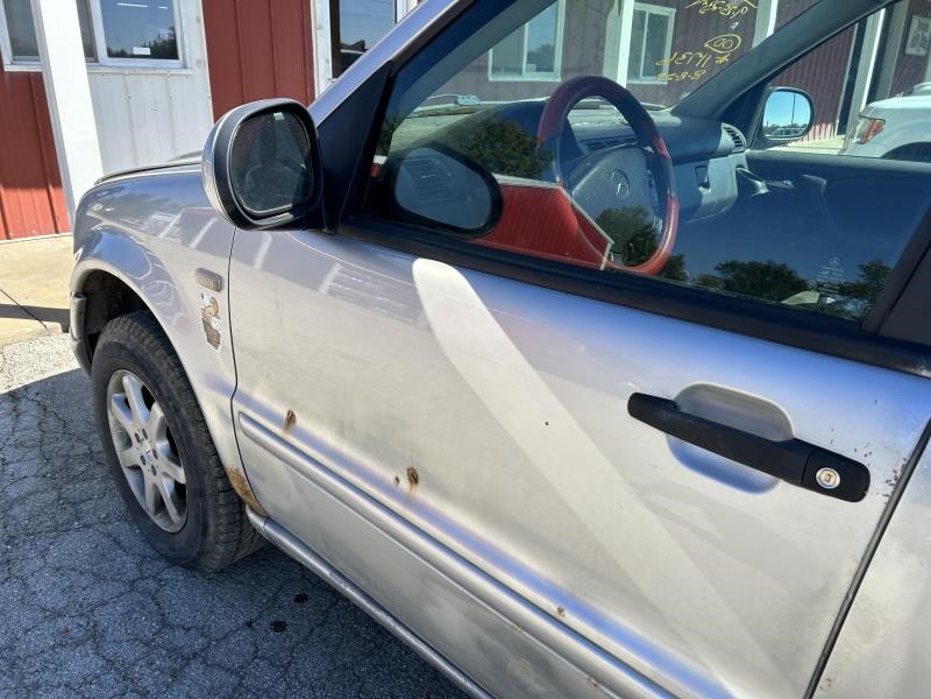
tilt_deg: -22.5
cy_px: 350
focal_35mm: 26
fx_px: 699
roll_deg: -0.8
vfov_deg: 53.1
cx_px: 466
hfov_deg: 67.3
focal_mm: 5.7
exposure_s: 1/1838
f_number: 1.5
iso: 50
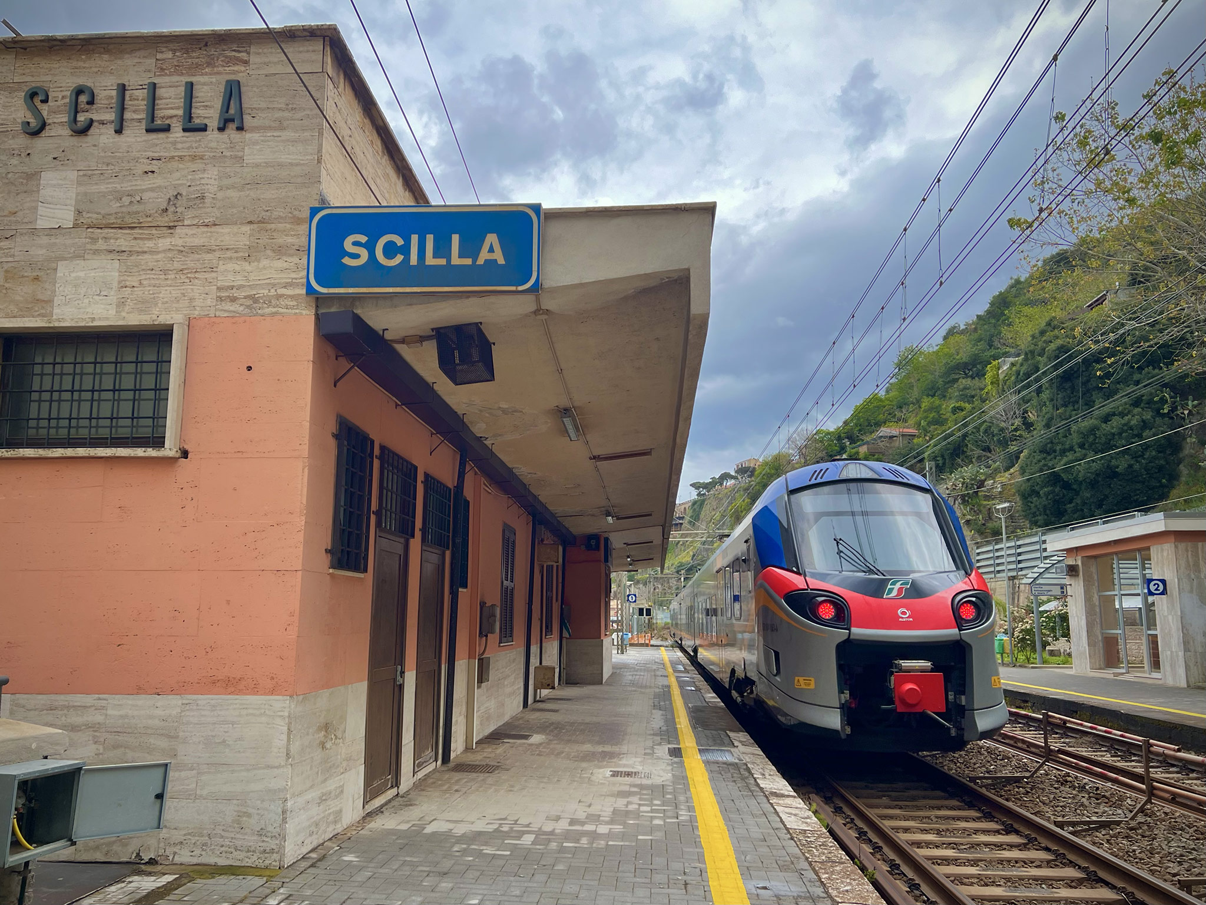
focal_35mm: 26
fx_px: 906
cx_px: 603
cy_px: 452
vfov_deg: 53.1
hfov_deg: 67.3
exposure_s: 1/1224
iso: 50
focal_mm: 5.7
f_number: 1.5
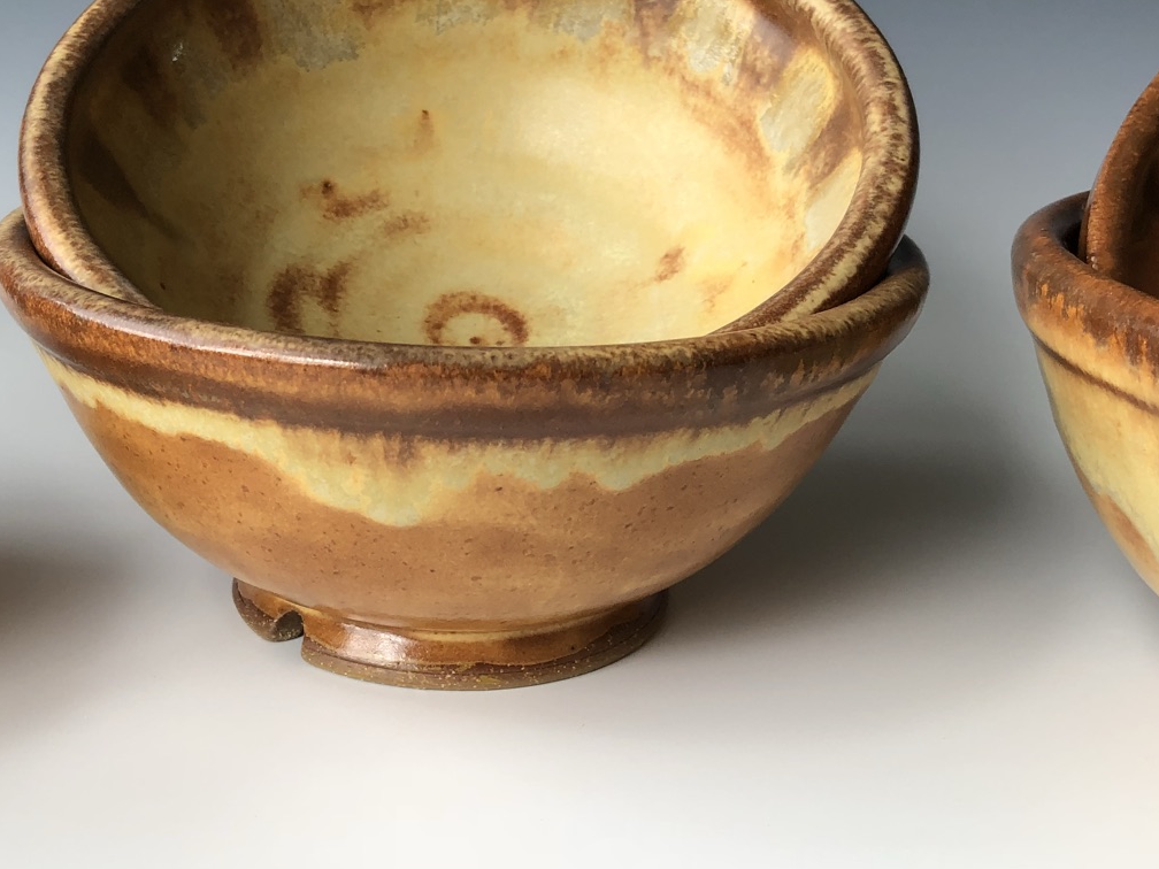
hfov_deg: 38.0
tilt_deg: -16.4
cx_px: 462
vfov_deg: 29.0
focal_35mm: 50
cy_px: 333
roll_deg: -0.8
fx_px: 1674
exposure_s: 1/120
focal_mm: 4
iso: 40
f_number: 1.8
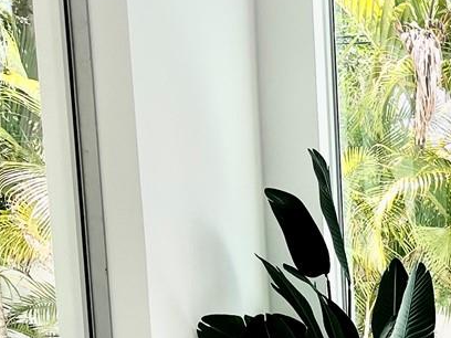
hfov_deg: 17.0
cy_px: 421
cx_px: 719
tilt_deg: -7.8
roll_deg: +0.6
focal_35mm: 102
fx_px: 1329
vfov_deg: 14.0
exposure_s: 1/718
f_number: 1.6
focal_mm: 5.1
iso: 50
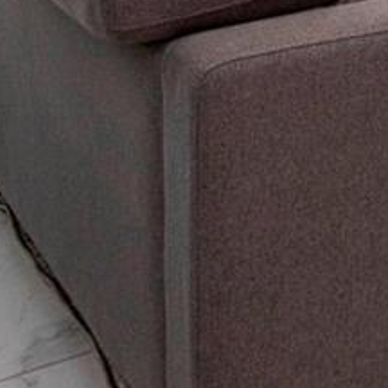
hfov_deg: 12.6
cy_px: -392
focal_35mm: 107
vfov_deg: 13.8
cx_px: 939
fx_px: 1357
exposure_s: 1/13
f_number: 13
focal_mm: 17
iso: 800
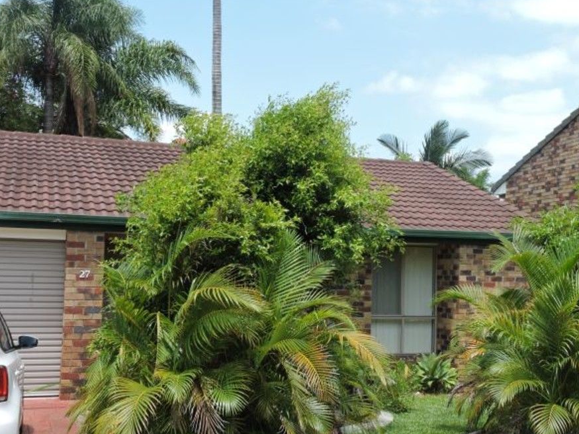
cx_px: 329
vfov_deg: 30.3
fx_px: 803
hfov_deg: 39.6
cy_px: 211
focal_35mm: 48
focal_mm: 6.3
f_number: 3.8
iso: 100
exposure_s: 1/640
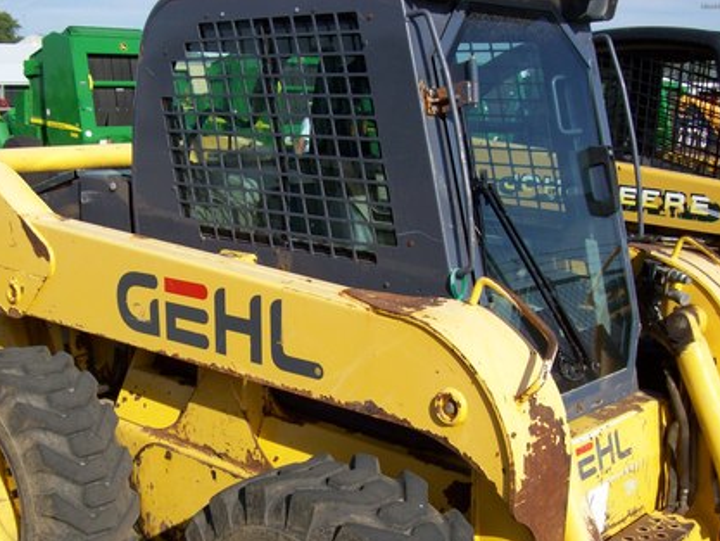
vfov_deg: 30.7
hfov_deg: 40.3
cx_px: 295
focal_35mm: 47
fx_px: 978
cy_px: 351
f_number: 4.8
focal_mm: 6
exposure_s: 1/569
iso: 80
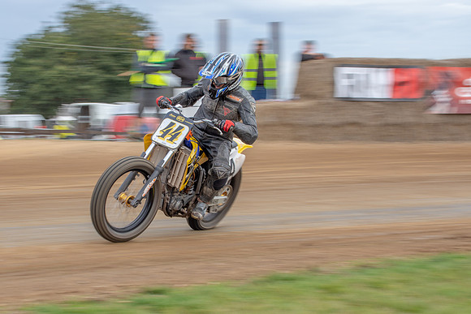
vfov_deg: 12.8
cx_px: 158
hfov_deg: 19.1
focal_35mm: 107
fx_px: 1396
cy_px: 152
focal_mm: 52
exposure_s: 1/125
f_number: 9
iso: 160
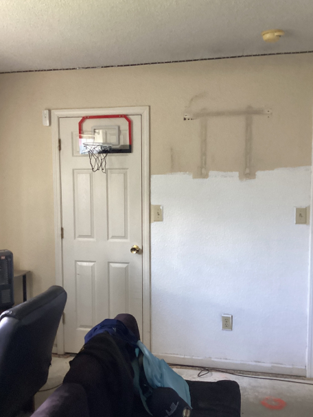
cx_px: 153
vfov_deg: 53.9
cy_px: 218
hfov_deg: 41.8
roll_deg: +0.0
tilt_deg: -5.8
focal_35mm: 34
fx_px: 410
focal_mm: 3.3
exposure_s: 1/60
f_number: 2.4
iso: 250
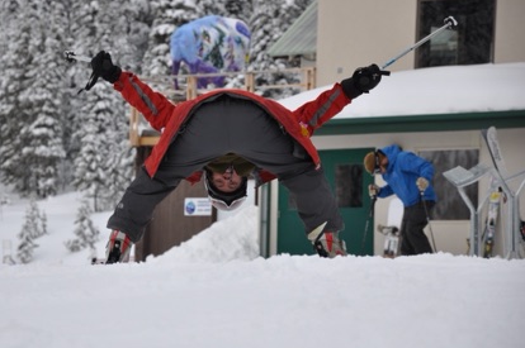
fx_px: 2659
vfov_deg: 7.5
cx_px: 223
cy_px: 177
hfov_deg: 11.3
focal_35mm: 183
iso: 220
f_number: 5.6
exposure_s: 1/500
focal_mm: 105
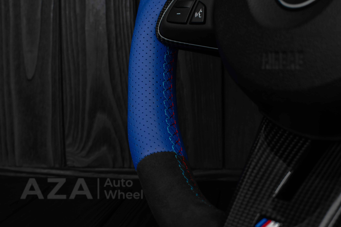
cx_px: 170
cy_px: 114
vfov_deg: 25.8
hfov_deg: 37.8
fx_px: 497
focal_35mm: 52
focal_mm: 35
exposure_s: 1/125
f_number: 6.3
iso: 500
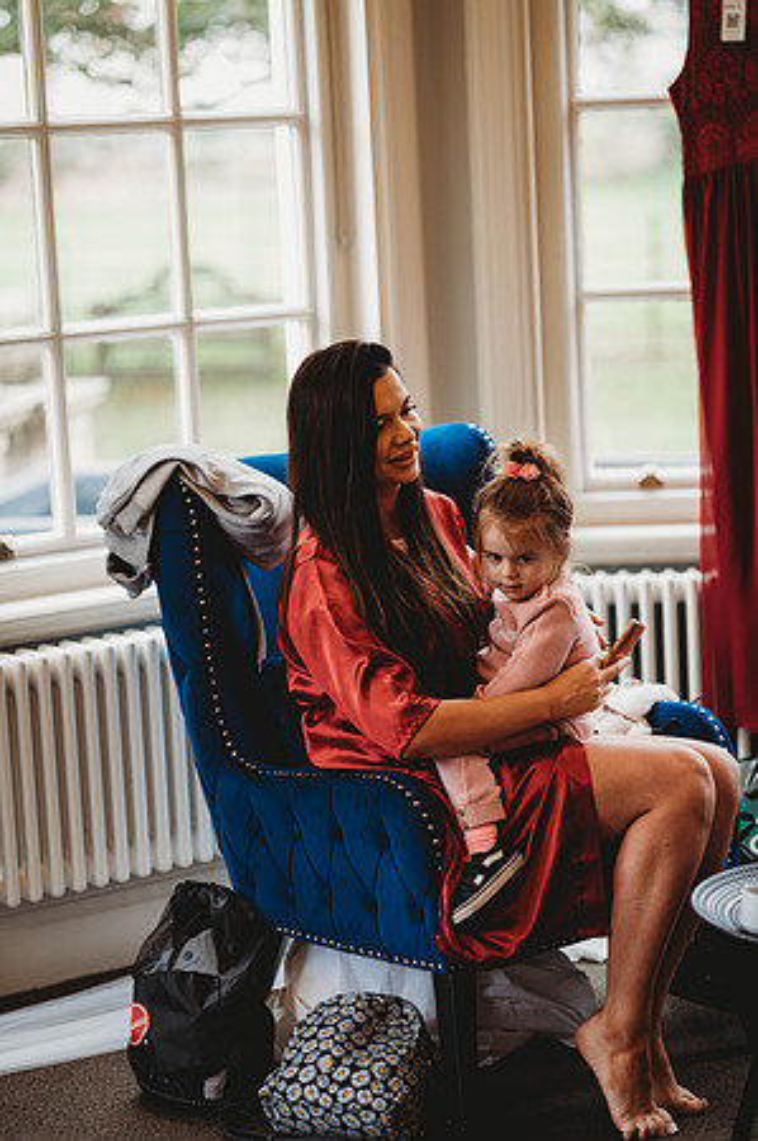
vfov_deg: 23.9
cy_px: 570
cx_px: 379
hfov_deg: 16.0
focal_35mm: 85
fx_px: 2691
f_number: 1.8
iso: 360
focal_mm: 85
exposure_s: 1/125
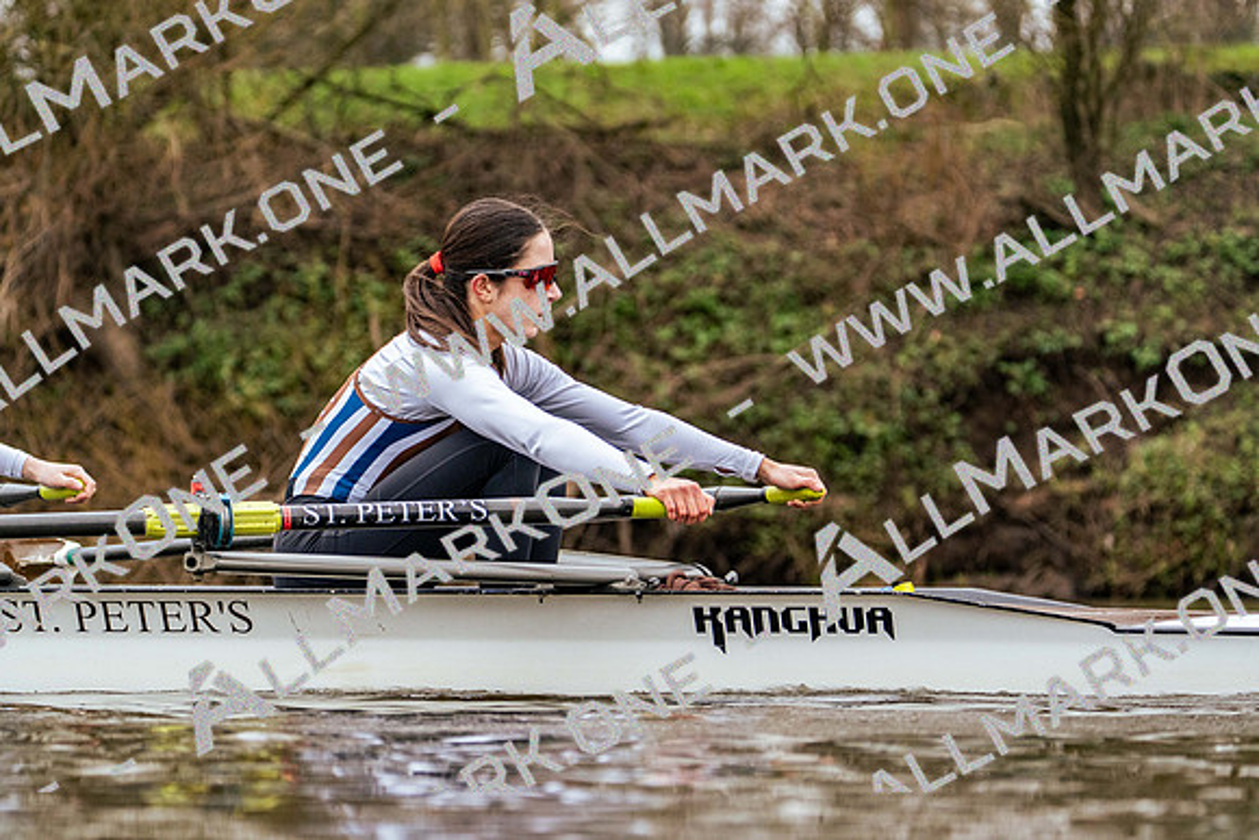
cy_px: 420
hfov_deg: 10.3
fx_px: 6996
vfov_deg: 6.9
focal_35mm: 200
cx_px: 630
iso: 2500
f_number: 6.3
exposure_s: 1/2000
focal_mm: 200
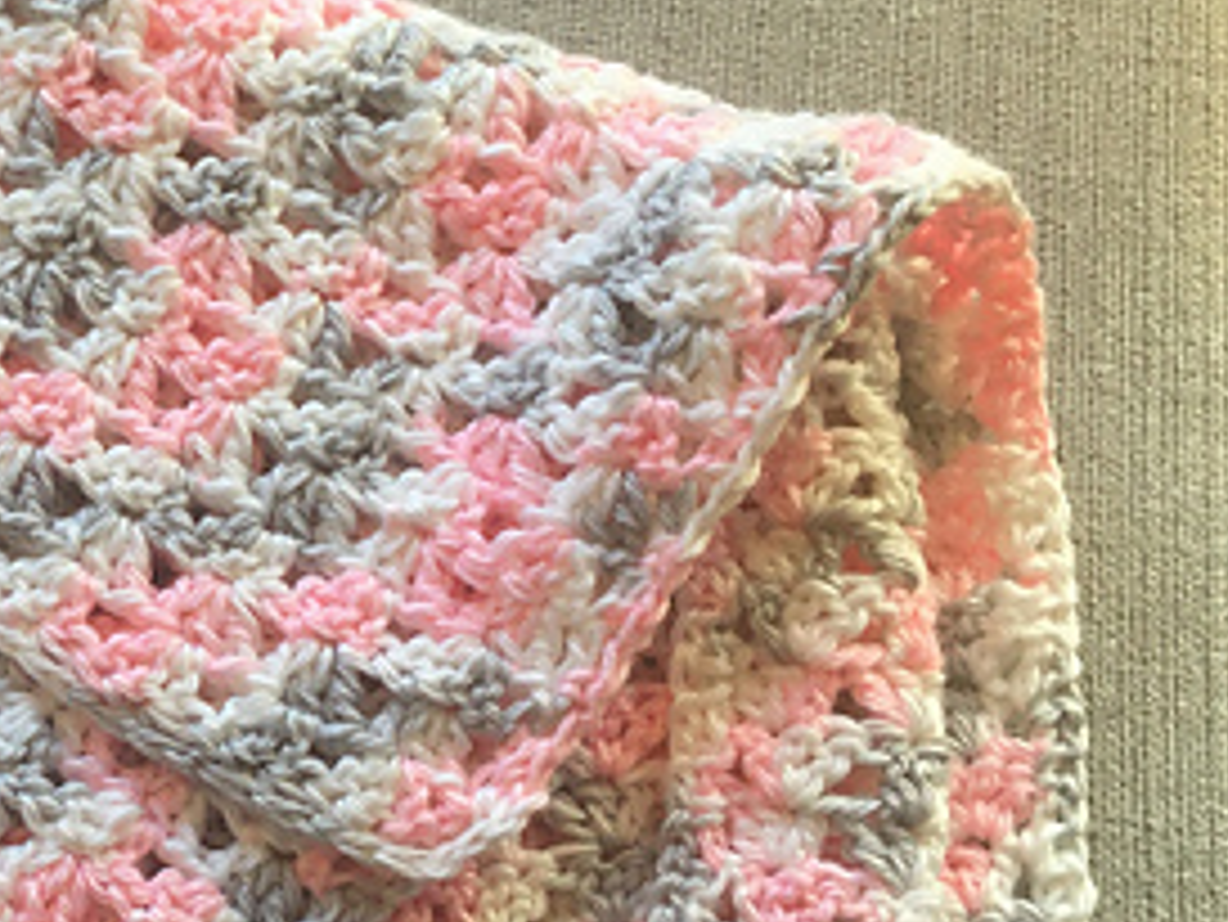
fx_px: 2413
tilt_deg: -71.6
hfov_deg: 26.4
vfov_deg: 21.6
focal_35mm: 68
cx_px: -112
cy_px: 567
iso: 25
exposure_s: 1/30
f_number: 2.2
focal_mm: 4.15
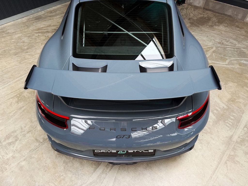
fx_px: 172
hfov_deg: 71.6
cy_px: 93
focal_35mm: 24
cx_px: 124
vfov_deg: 56.8
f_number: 1.78
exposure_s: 1/100
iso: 160
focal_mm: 6.76
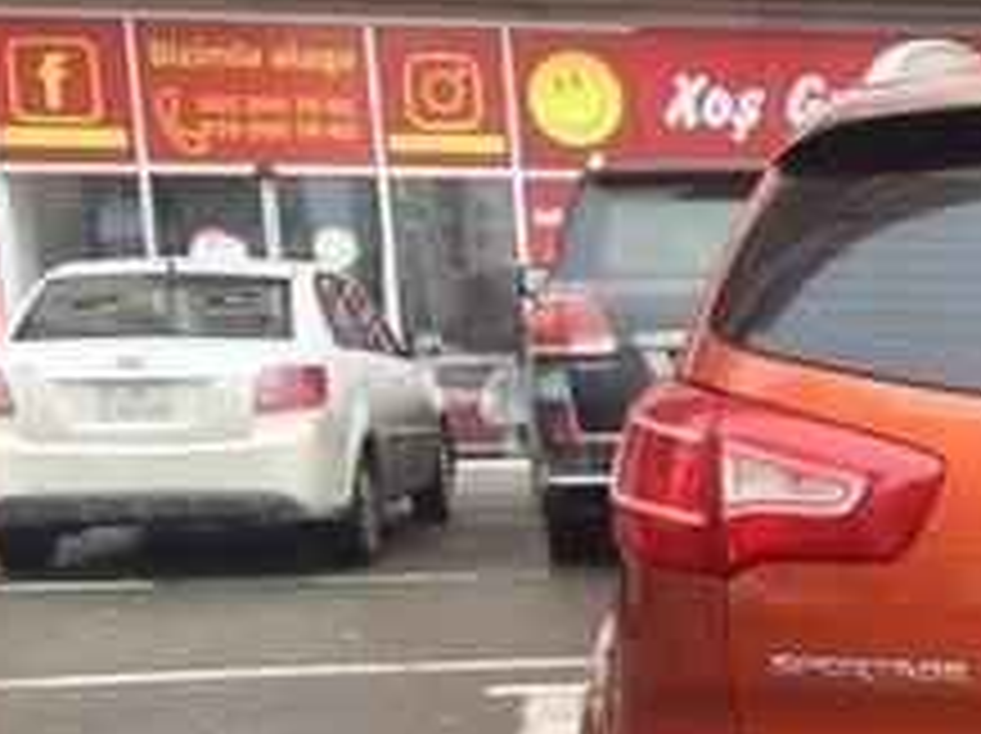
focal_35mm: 88
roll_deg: +0.8
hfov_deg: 20.0
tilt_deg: -10.2
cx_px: 1350
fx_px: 2491
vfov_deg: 16.2
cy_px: 853
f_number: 2.2
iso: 32
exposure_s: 1/134
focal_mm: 4.15
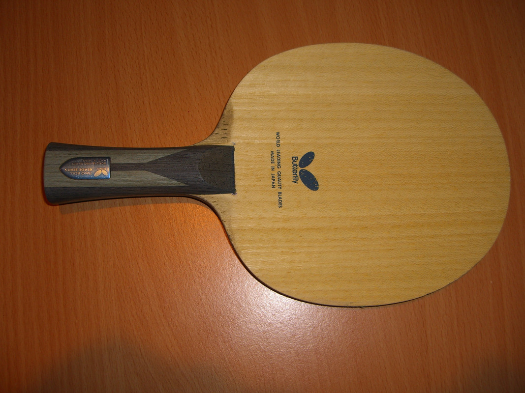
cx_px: 262
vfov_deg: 37.7
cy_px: 196
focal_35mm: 38
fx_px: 576
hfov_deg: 49.0
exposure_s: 1/60
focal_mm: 7.9
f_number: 2.8
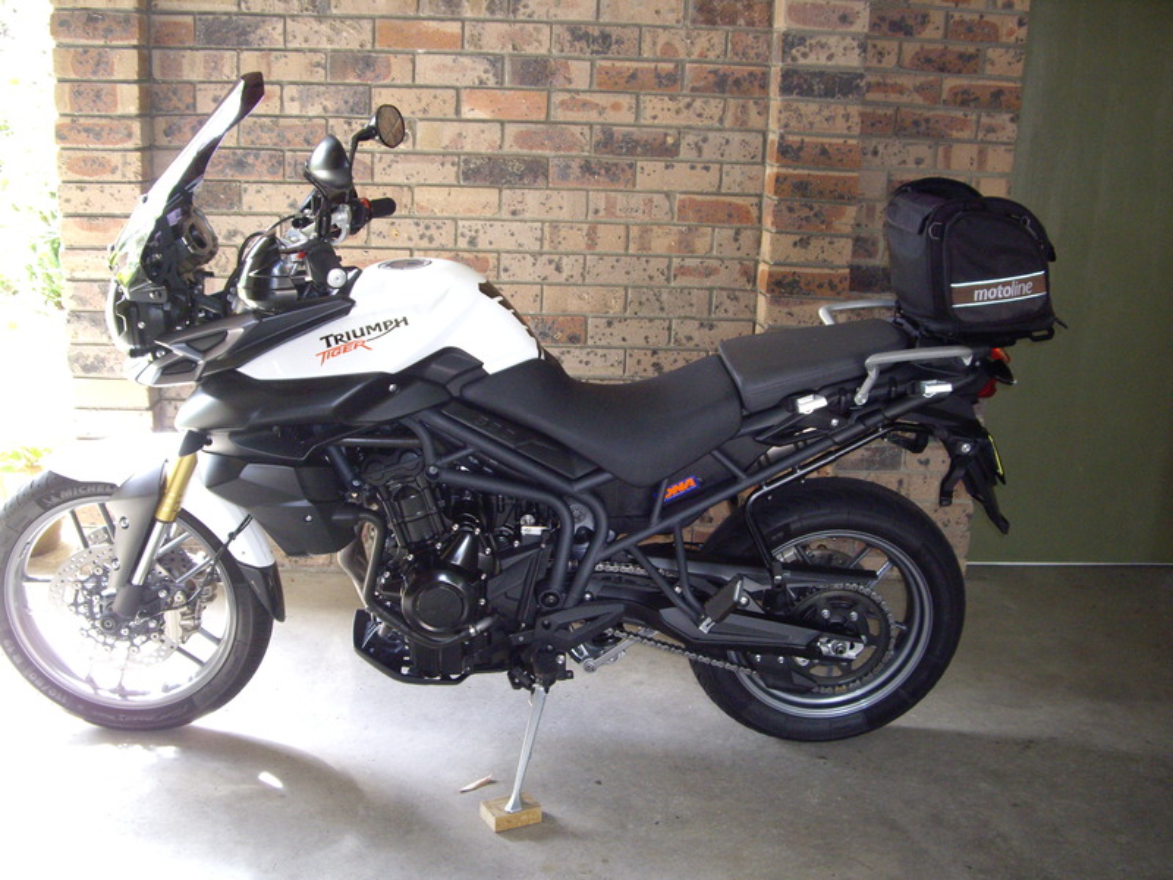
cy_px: 440
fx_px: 1288
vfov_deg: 37.7
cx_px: 586
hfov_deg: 49.0
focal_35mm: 38
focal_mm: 7.9
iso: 400
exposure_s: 1/40
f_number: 2.8
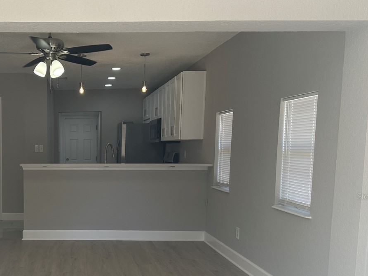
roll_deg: -1.0
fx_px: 457
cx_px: 66
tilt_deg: -5.8
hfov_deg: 41.7
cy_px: 196
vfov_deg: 33.1
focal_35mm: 43
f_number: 1.78
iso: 80
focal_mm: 6.86
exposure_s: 1/401
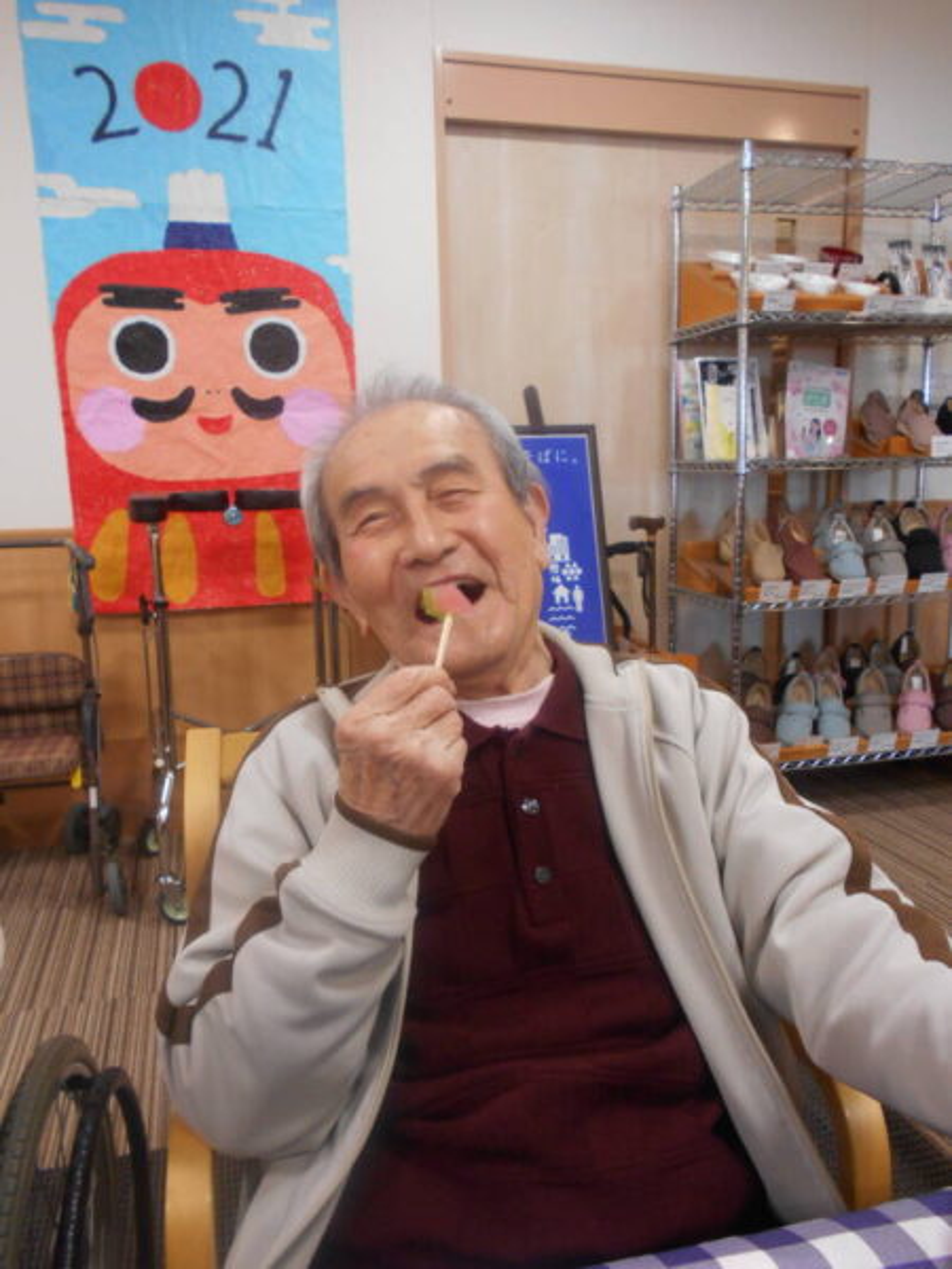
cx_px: 476
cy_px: 634
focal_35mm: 26
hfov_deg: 53.1
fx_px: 953
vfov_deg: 67.3
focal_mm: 4.6
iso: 220
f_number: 3.2
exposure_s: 1/30
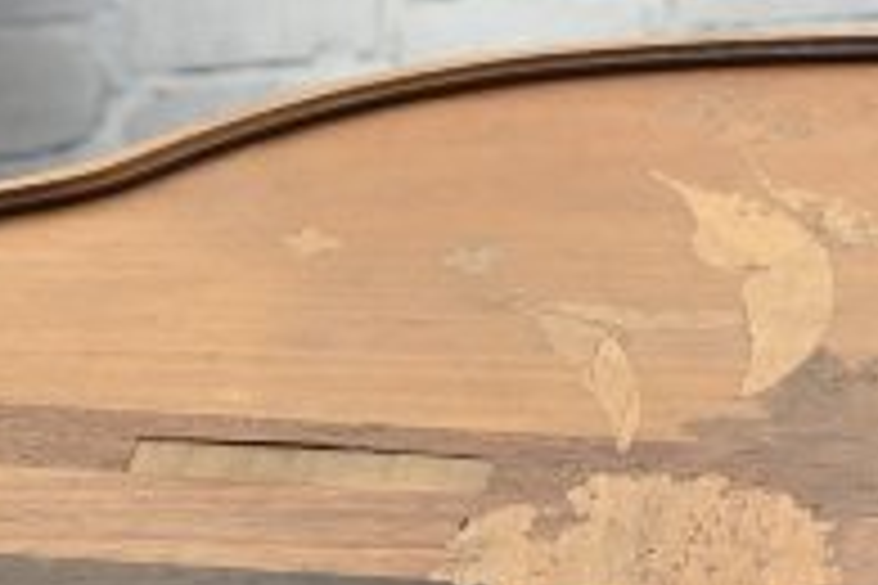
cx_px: 1022
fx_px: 4842
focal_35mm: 199
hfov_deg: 10.2
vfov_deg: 6.4
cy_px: 1724
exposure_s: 1/250
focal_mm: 21.5
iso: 200
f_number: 5.6
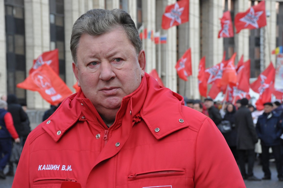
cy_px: 94
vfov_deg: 12.1
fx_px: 883
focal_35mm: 112
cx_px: 142
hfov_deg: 18.2
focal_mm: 75
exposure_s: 1/500
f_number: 11
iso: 1000
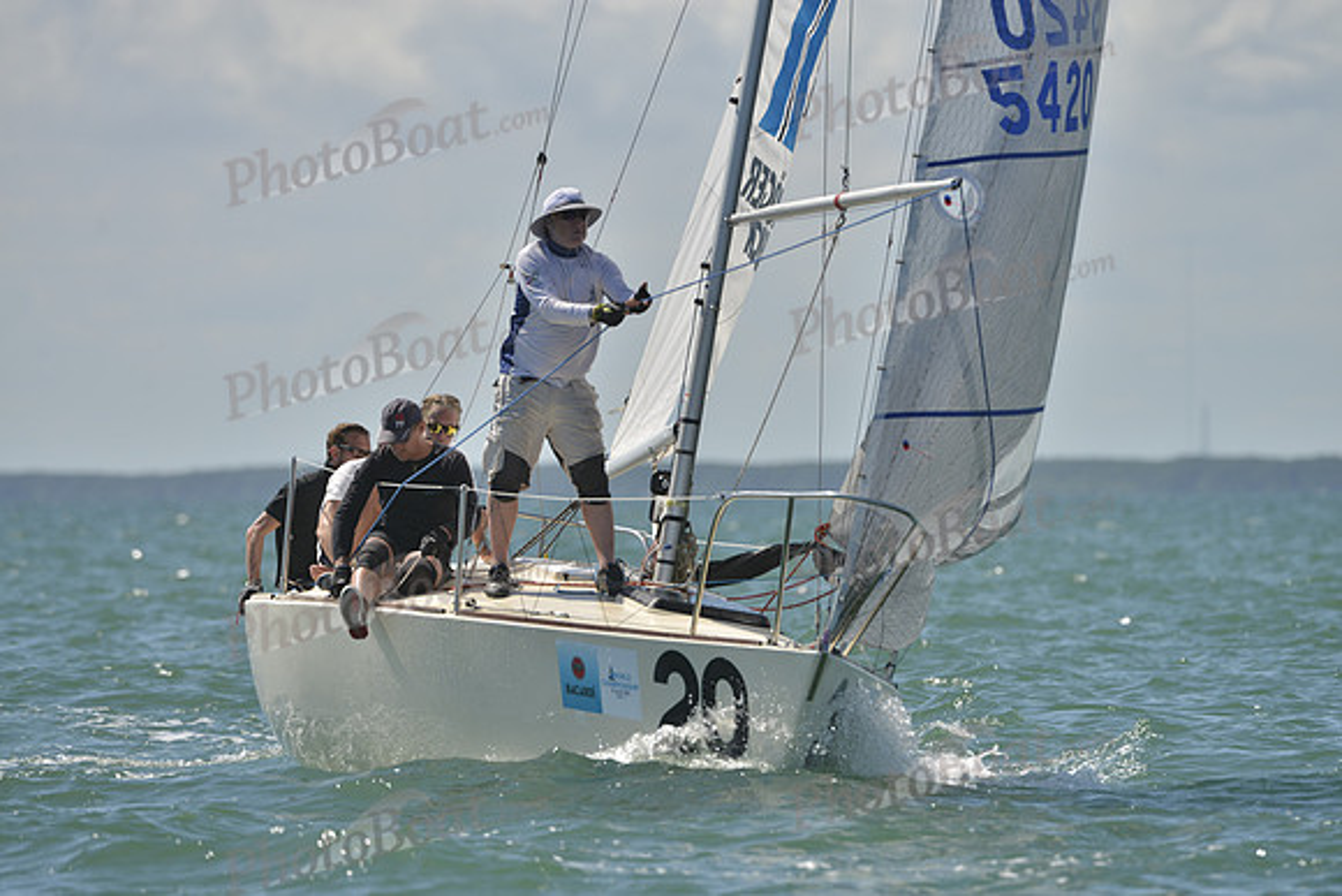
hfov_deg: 5.4
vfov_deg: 3.6
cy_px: 448
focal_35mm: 380
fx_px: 14168
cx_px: 671
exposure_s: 1/1250
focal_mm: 380
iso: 200
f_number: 6.3
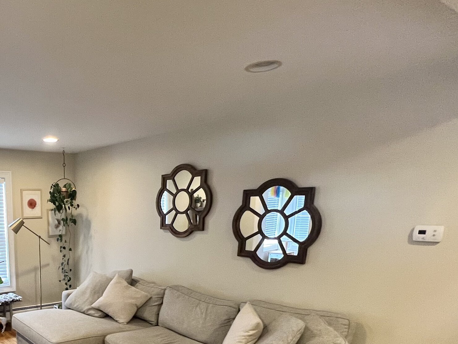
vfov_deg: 47.2
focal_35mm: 27
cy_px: 296
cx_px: 64
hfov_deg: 58.0
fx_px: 357
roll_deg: +0.8
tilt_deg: -13.2
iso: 400
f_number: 1.8
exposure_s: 1/60
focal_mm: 1.57
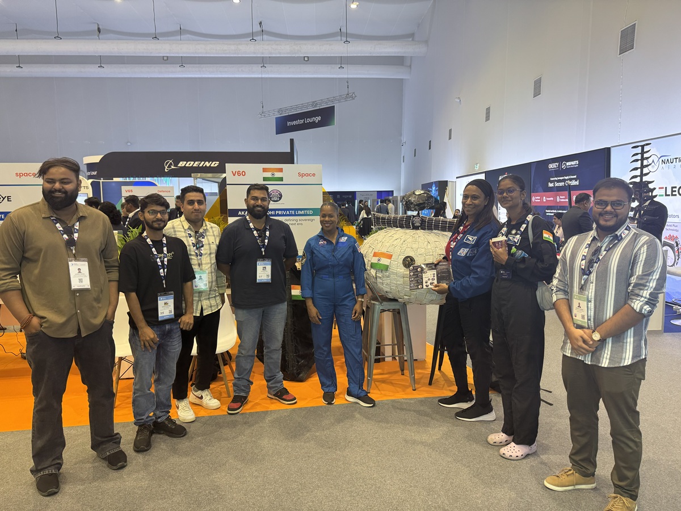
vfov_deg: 56.8
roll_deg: +0.8
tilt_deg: -7.1
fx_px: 472
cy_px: 256
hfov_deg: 71.6
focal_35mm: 24
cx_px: 340
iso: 160
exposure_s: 1/100
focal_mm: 6.76
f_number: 1.78
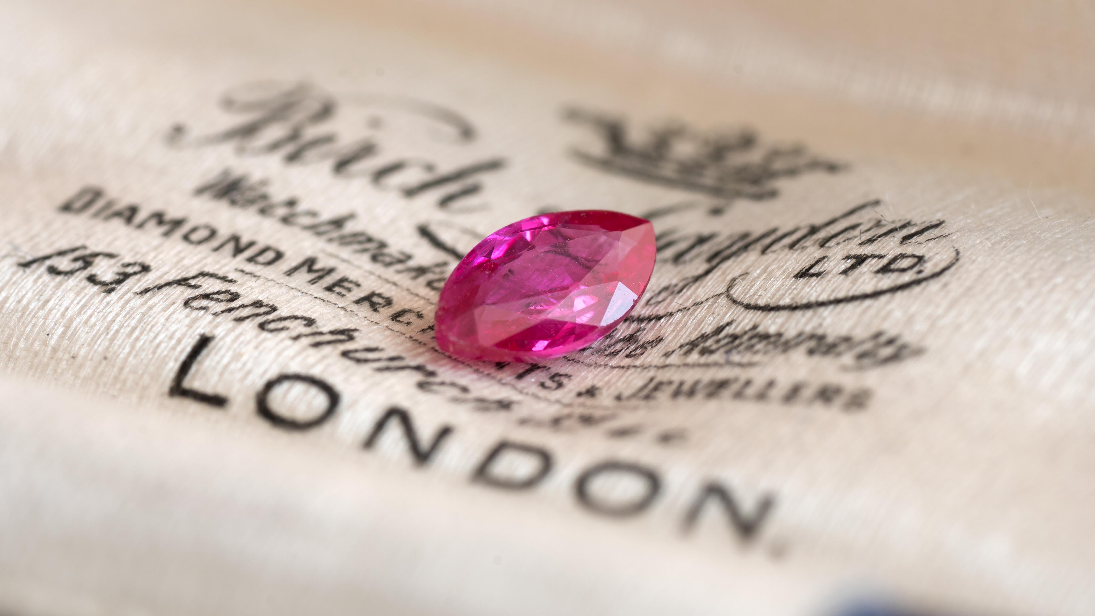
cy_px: 319
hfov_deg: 15.1
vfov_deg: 8.5
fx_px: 4123
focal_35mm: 142
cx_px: 547
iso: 100
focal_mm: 90
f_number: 8
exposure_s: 1/8
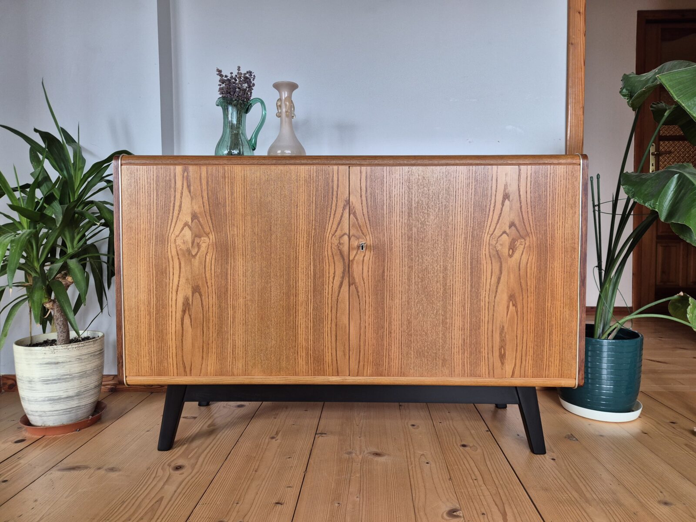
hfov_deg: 73.9
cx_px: 348
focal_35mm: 23
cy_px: 261
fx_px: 462
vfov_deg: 58.9
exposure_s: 1/180
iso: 200
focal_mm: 5.4
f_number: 1.8
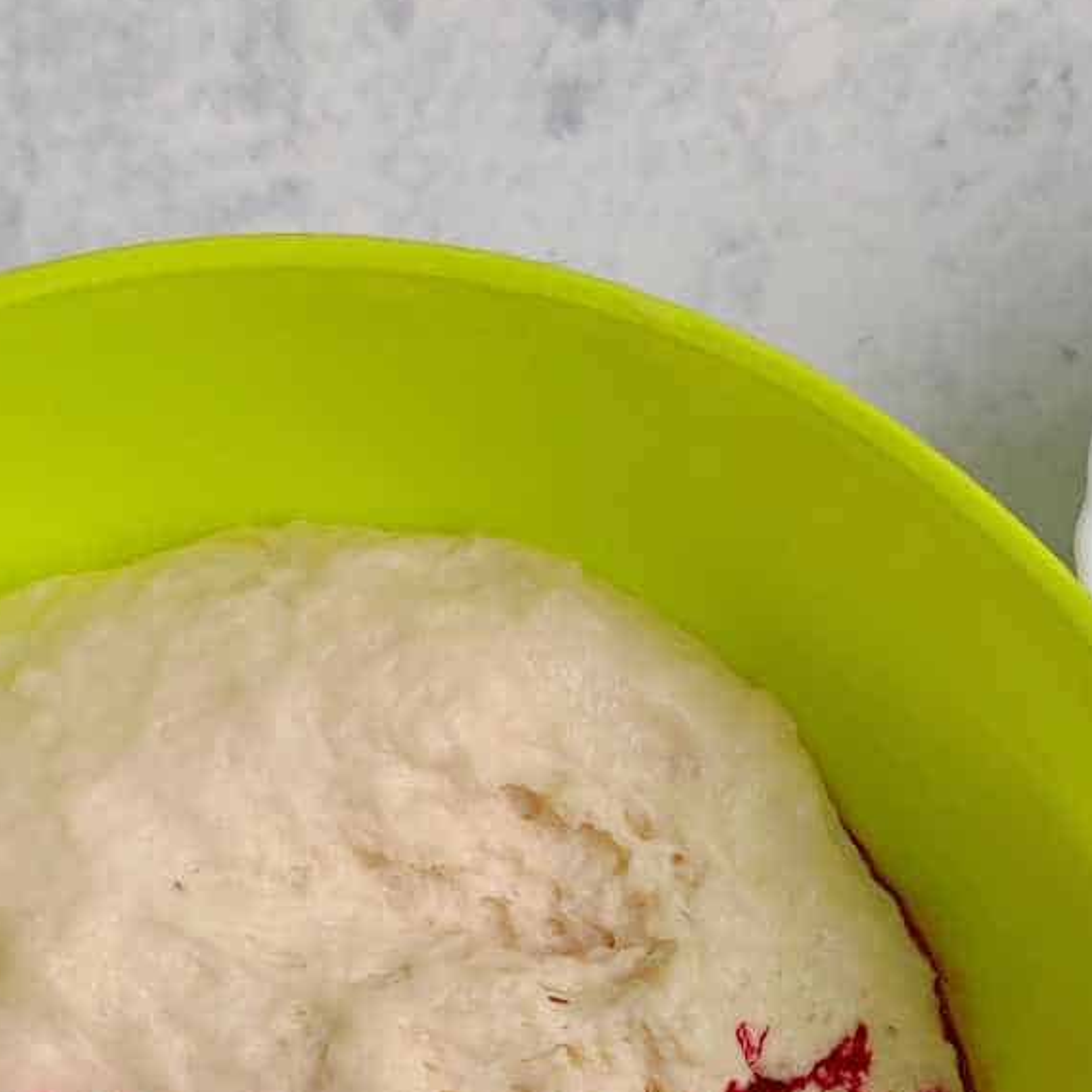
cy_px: 1121
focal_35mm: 62
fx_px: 2213
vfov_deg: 26.1
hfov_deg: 27.4
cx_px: 812
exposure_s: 1/271
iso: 50
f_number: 1.9
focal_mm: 5.4
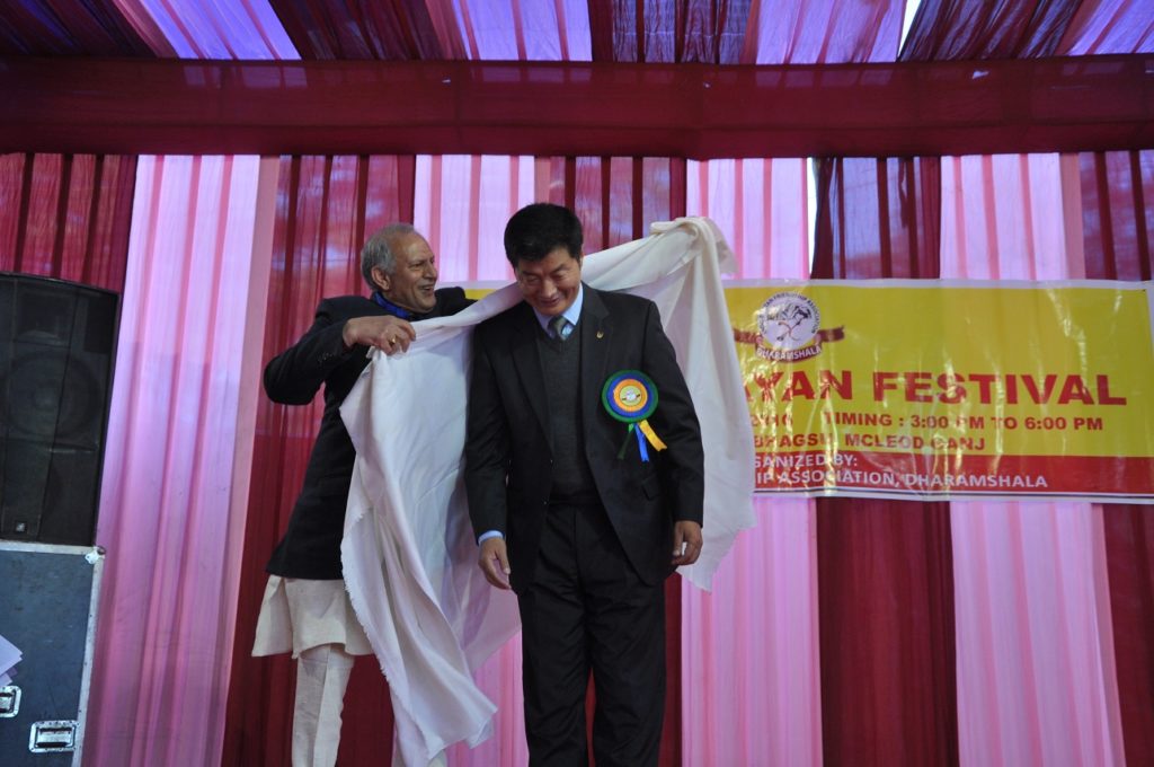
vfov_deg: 29.8
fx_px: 1441
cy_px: 384
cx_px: 577
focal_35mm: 45
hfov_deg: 43.7
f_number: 5.6
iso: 640
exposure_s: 1/160
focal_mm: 30
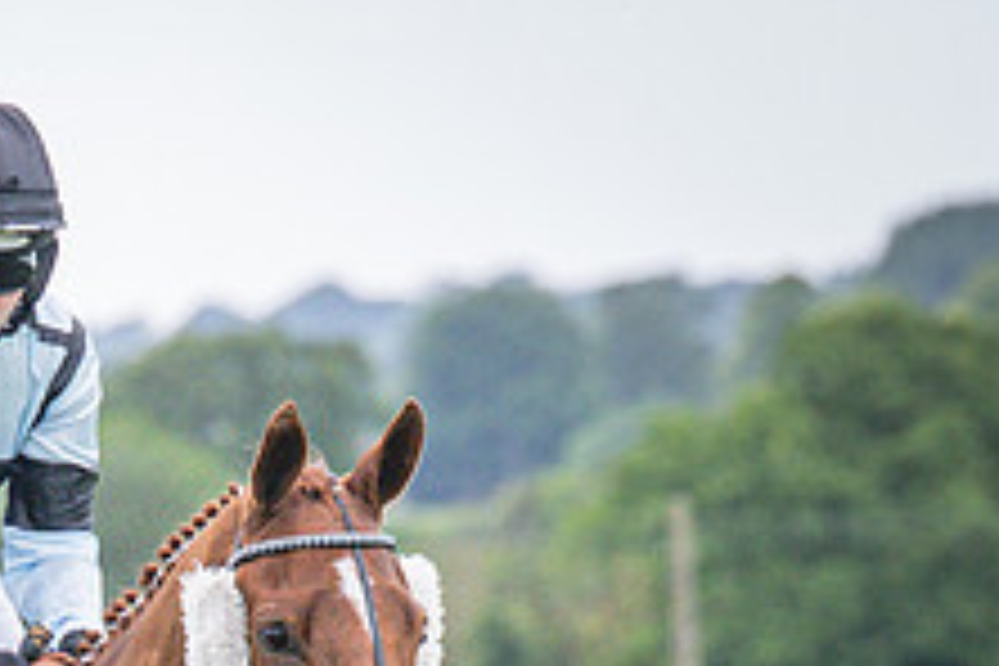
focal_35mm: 878
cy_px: 1129
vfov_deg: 1.6
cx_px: -339
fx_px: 24363
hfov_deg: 2.3
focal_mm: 125
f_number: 4
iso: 400
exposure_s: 1/1600
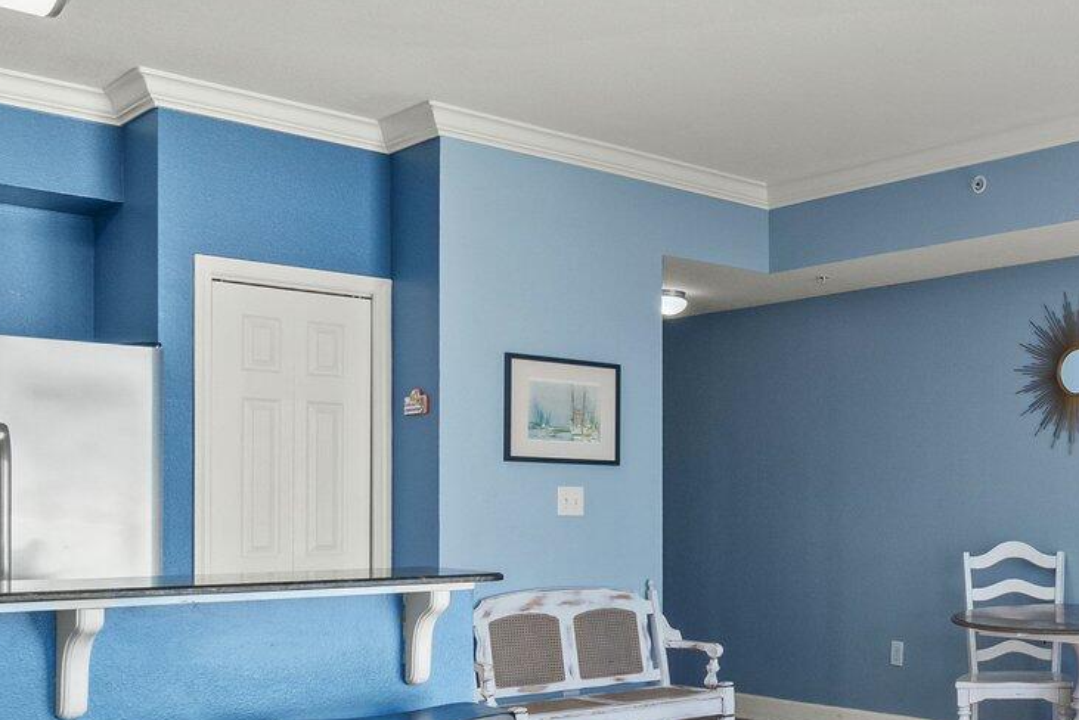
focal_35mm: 42
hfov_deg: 43.0
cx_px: 945
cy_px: 496
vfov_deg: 31.6
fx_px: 1259
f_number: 9
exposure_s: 1/30
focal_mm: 10
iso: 400
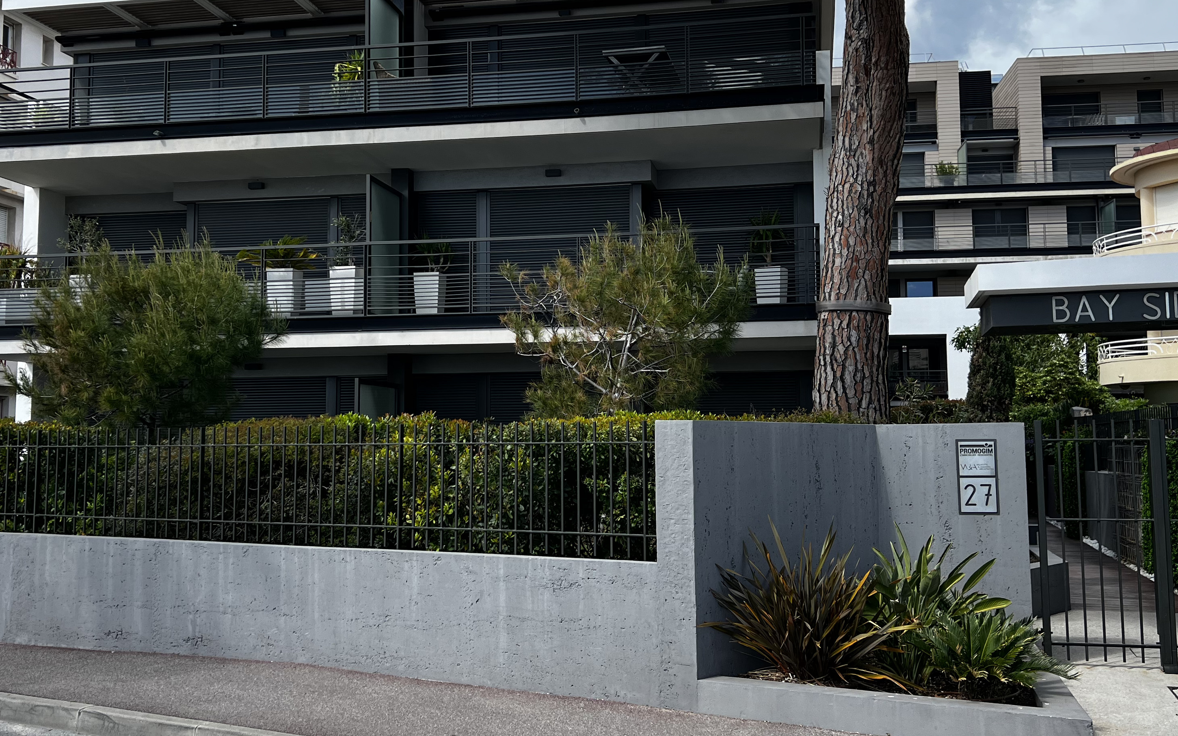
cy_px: 327
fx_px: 1220
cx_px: 580
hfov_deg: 51.5
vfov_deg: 33.5
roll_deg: +0.6
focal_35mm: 38
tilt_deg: +5.8
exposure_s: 1/2045
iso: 50
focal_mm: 5.7
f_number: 1.5
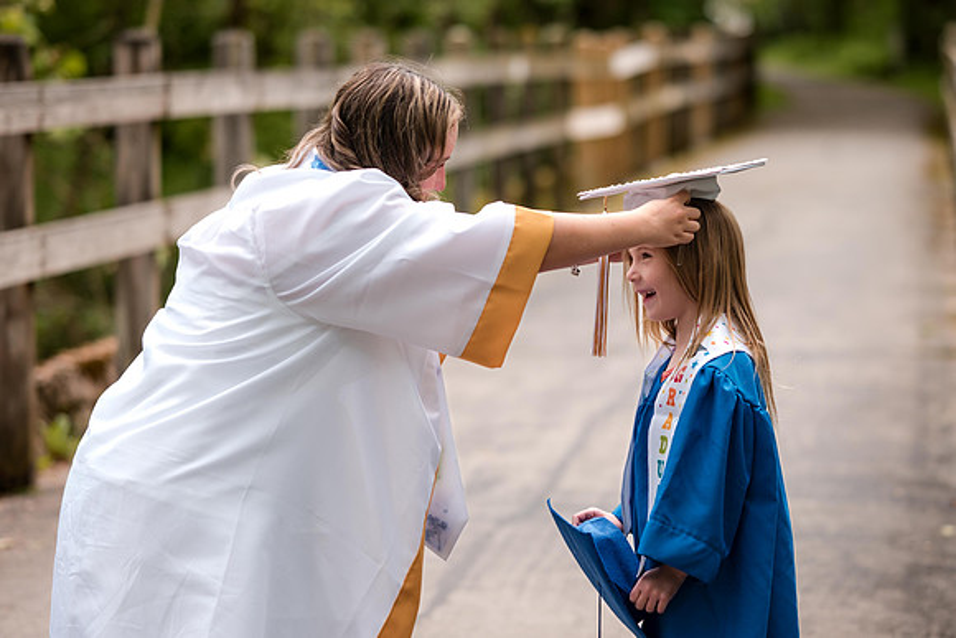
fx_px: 3622
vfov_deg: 10.1
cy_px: 306
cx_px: 618
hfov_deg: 15.0
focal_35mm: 136
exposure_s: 1/500
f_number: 1.8
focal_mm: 85
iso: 50
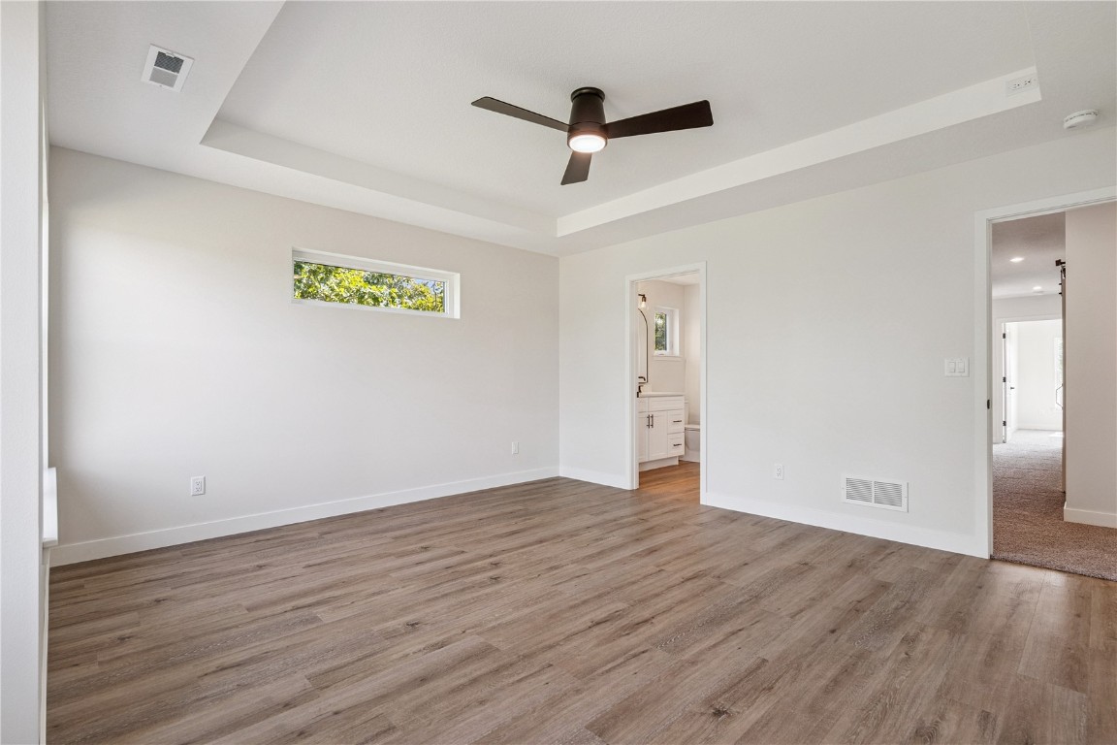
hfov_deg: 96.7
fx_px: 496
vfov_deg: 73.7
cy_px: 372
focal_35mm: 16
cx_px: 558
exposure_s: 1/40
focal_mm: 16
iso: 400
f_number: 8
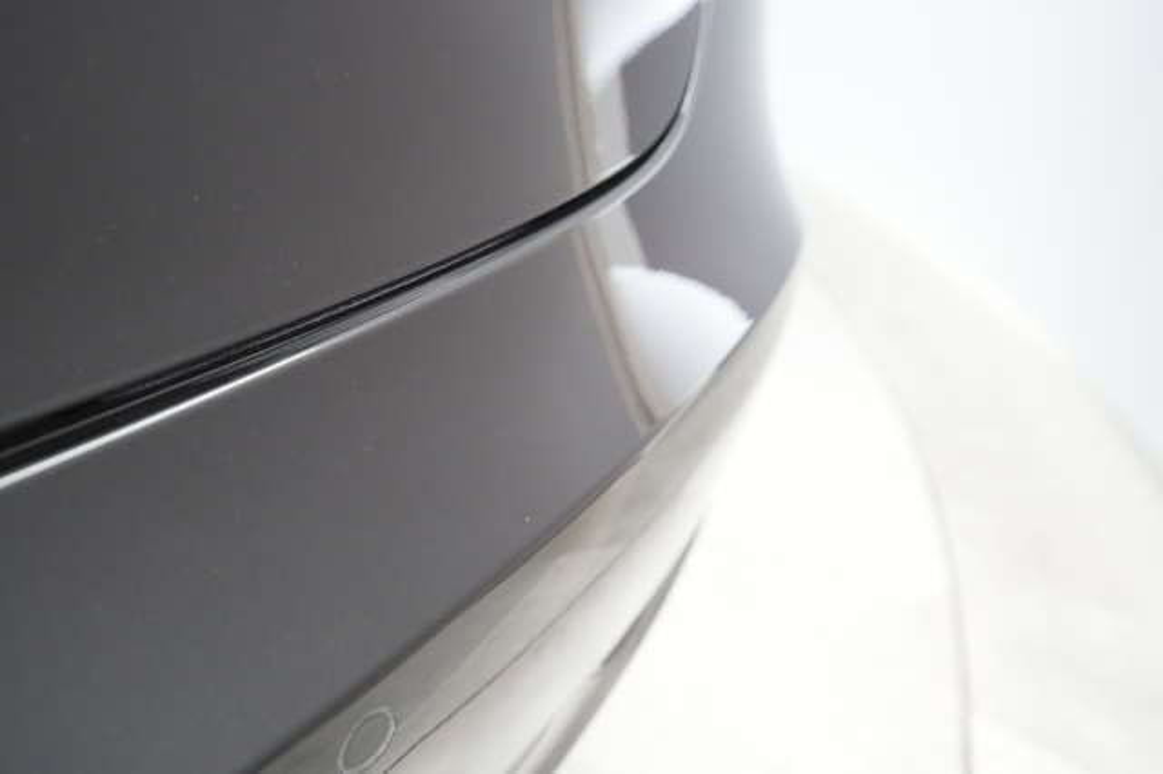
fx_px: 904
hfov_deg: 65.5
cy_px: 387
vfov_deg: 46.4
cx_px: 582
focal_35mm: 28
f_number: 4.5
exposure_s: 1/100
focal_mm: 28
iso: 6400
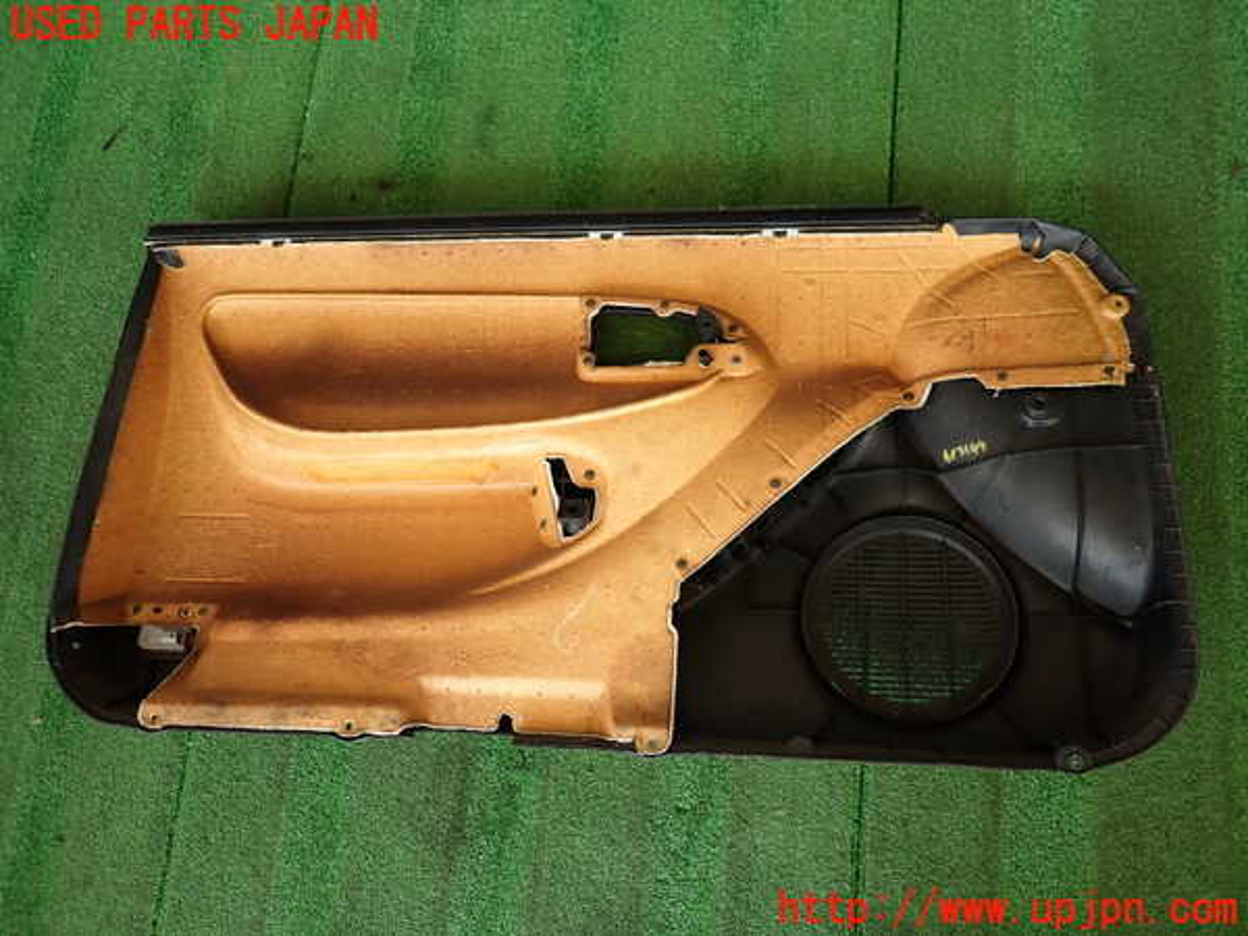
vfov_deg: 54.9
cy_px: 468
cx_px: 624
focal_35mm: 25
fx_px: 901
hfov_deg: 69.4
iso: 125
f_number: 2
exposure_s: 1/60
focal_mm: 4.5
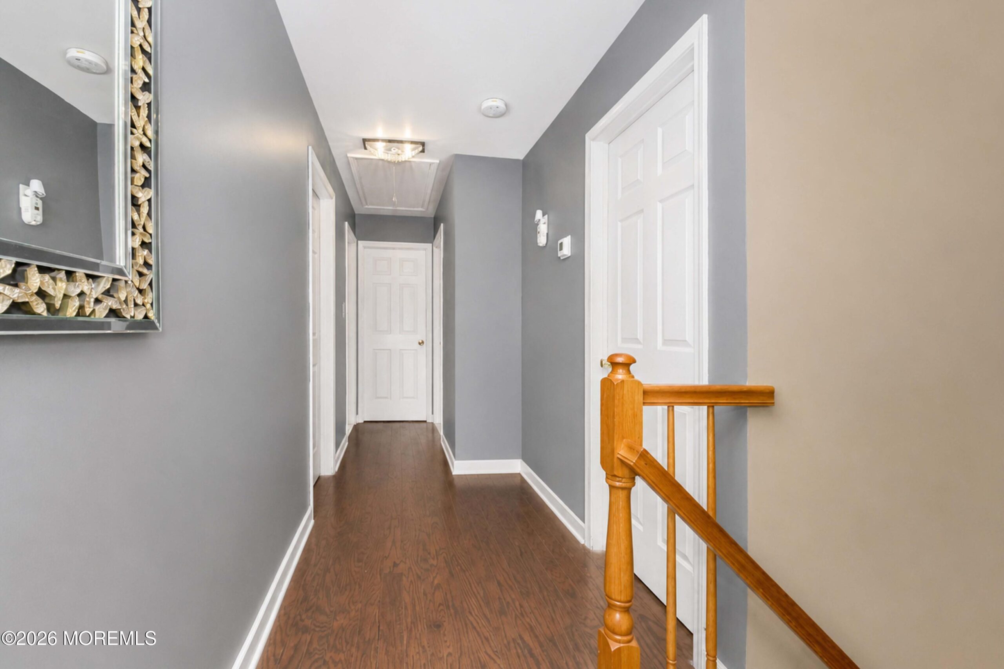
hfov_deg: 100.4
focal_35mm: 15
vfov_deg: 77.3
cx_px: 502
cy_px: 334
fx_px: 418
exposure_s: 1/60
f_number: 9
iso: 2000
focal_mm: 10
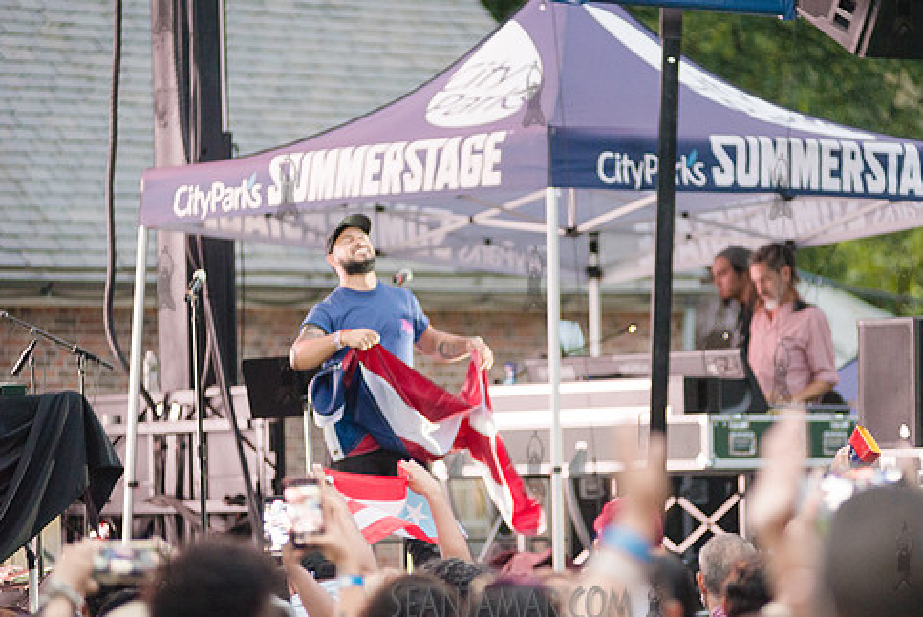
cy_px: 278
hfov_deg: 9.3
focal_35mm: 222
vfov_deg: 6.2
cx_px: 533
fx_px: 5697
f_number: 3.2
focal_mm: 185
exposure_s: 1/200
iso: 3200
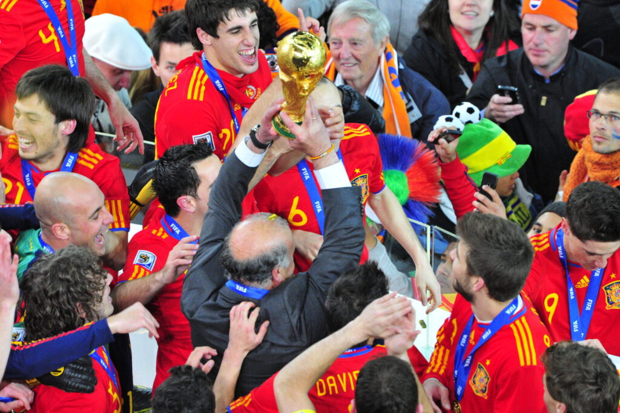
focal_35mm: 600
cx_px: 310
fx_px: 10329
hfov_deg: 3.4
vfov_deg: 2.3
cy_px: 206
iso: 12800
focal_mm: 600
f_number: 10
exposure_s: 1/400
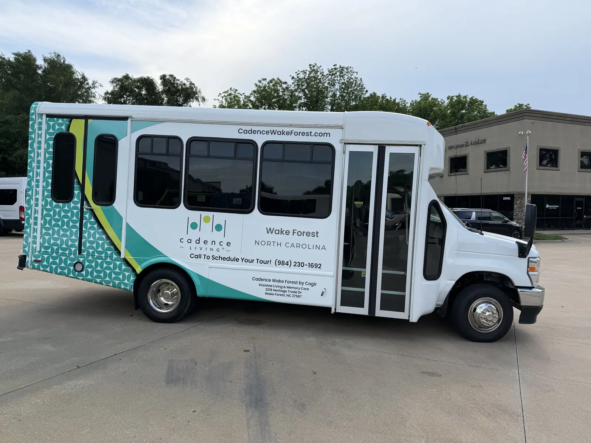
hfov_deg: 71.6
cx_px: 296
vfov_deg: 56.8
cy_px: 222
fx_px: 410
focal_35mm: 24
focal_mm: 6.76
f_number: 1.78
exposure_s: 1/2703
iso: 80
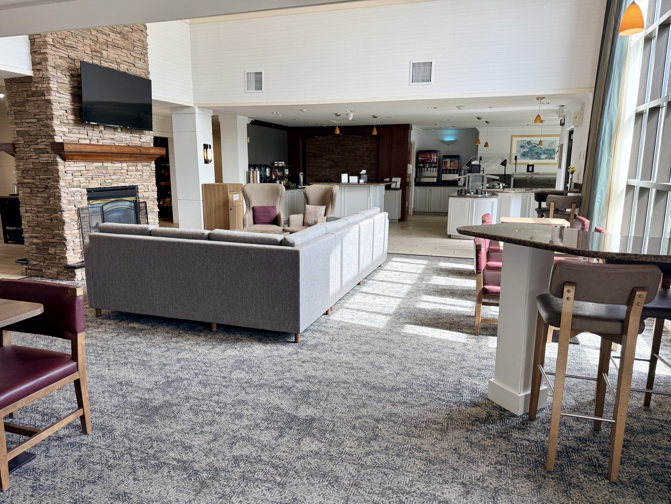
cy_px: 252
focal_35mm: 24
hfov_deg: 71.6
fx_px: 465
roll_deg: -0.7
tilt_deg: -10.3
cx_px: 336
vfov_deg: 56.8
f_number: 1.78
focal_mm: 6.76
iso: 80
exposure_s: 1/191
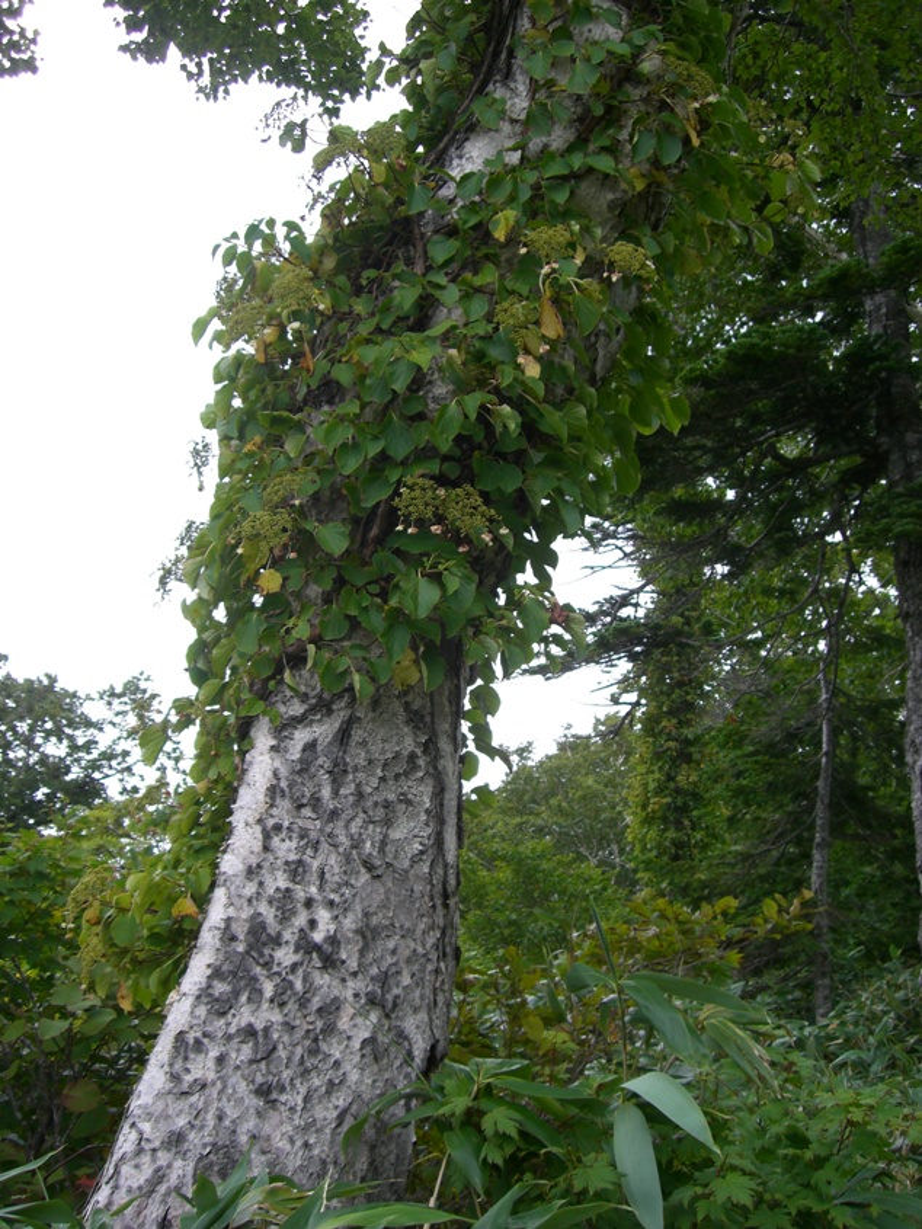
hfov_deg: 37.7
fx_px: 1349
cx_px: 461
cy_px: 614
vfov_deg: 49.0
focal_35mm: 38
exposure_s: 1/125
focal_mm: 6.2
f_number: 2.7
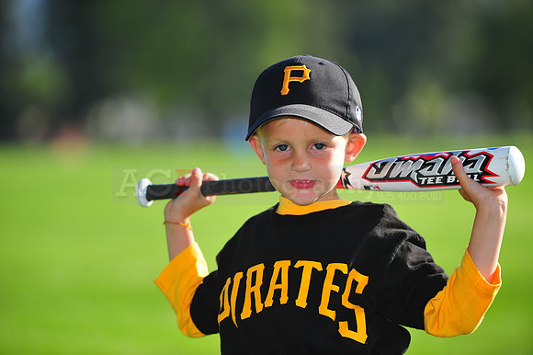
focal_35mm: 200
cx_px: 266
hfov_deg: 10.3
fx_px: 2959
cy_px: 178
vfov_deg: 6.9
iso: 200
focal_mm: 200
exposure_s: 1/1000
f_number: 4
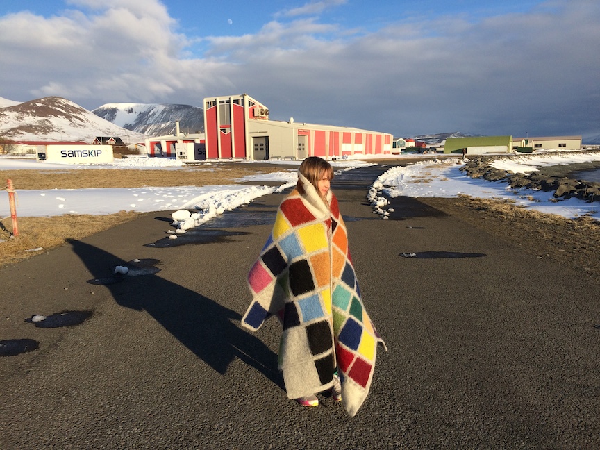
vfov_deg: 48.2
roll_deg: +1.9
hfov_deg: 61.7
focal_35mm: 29
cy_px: 225
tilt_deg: -9.4
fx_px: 503
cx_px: 300
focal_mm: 4.15
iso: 32
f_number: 2.2
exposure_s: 1/1866
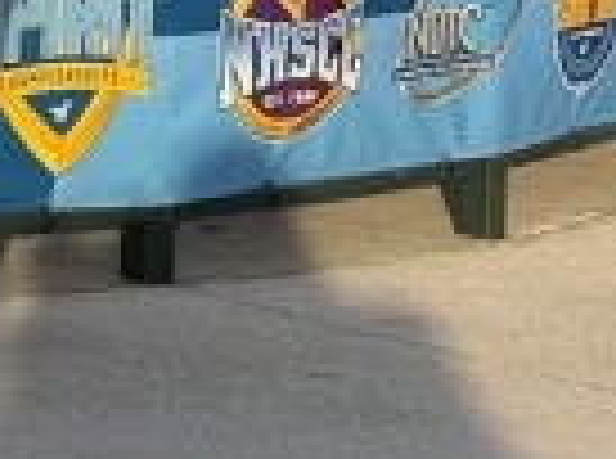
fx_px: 3195
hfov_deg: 9.1
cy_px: -342
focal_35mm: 180
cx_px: -1151
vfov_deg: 8.0
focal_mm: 6.76
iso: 80
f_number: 1.78
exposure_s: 1/2110
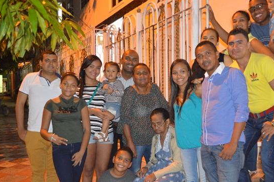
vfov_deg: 29.9
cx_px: 155
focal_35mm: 45
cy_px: 113
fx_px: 339
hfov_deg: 43.9
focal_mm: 23
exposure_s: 1/20
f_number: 3.8
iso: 3200
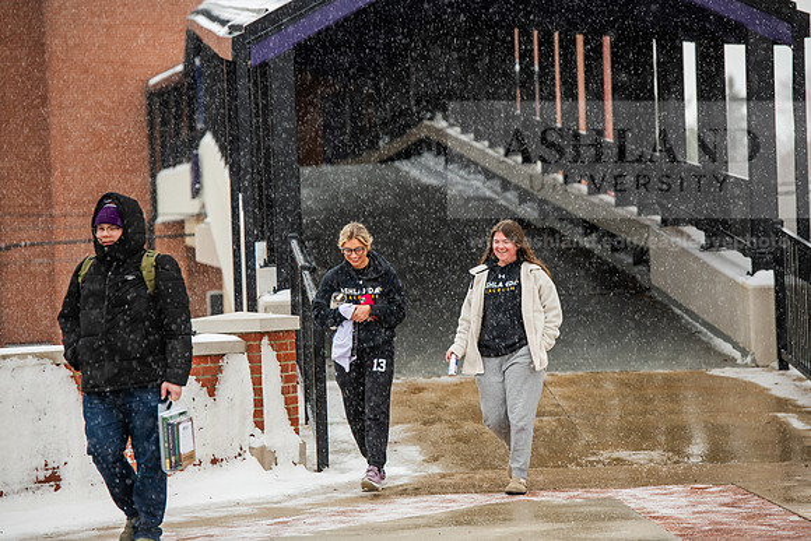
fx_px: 4056
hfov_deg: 11.4
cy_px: 270
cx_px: 406
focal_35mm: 180
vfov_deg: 7.6
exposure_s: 1/200
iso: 400
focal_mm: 180
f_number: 4.5
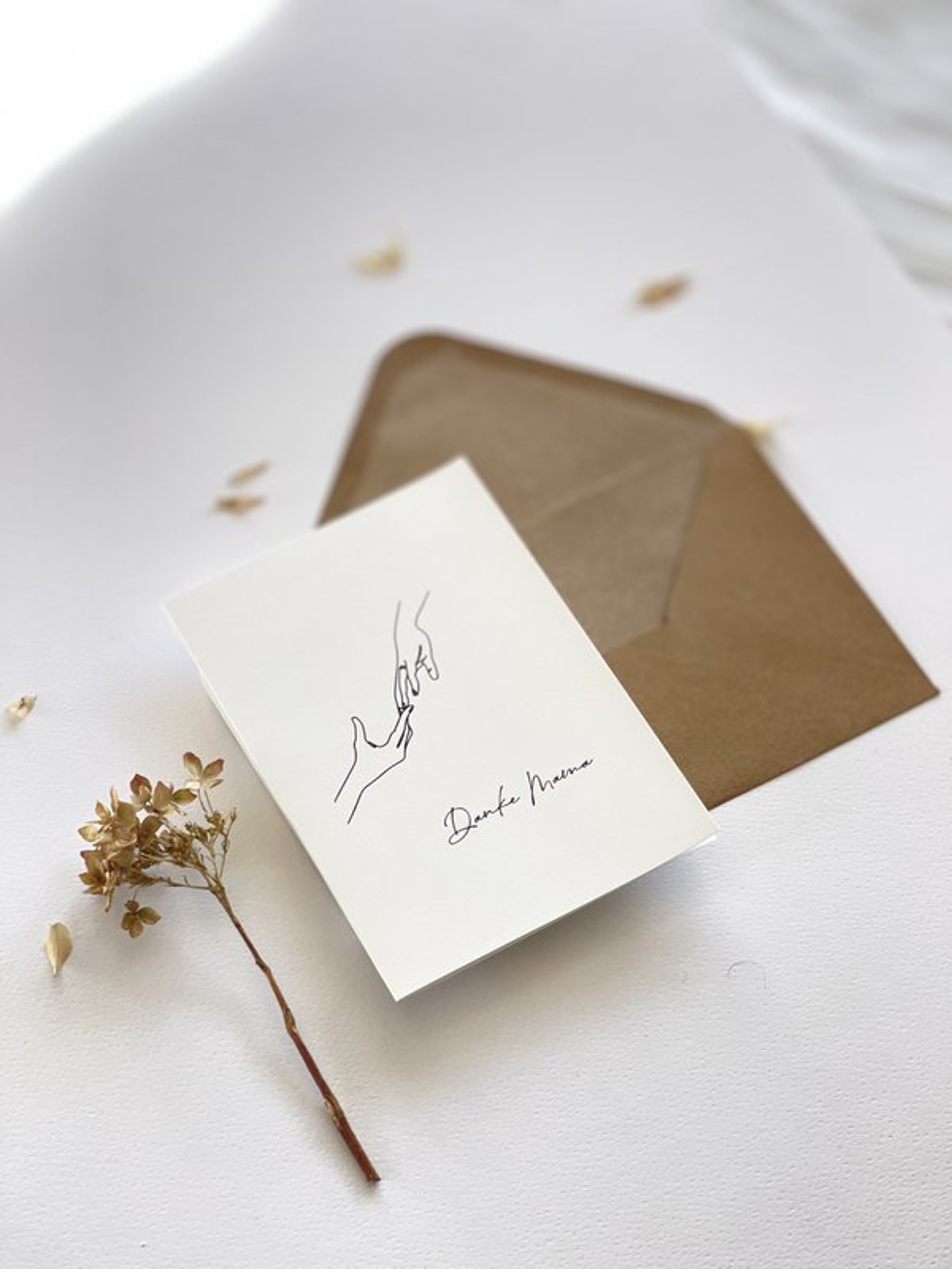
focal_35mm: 64
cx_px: 476
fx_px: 2347
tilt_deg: -56.8
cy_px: 634
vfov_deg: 30.3
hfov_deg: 22.9
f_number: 2.2
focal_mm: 7.5
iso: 100
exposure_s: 1/121
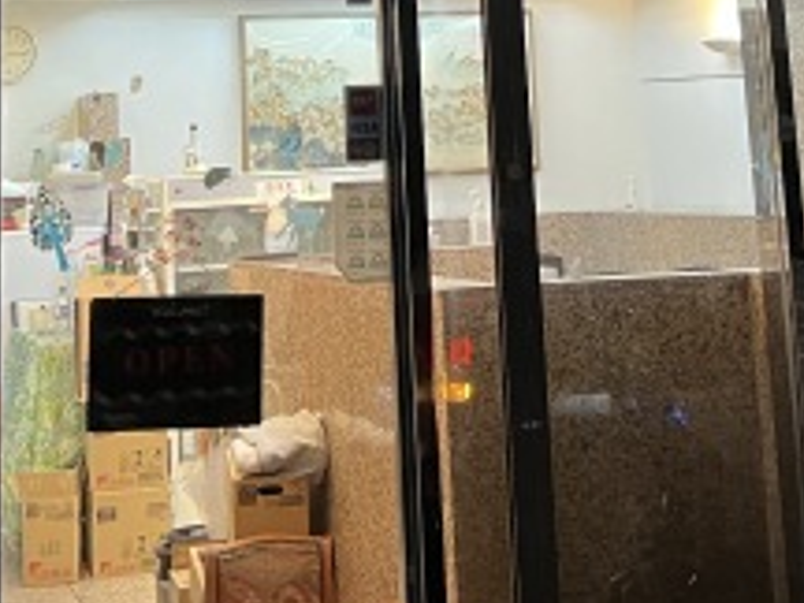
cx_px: 368
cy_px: -182
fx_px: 1788
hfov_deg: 25.3
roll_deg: +2.7
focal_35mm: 77
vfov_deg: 17.9
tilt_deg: +11.2
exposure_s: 1/50
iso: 500
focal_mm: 5.7
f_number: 1.5
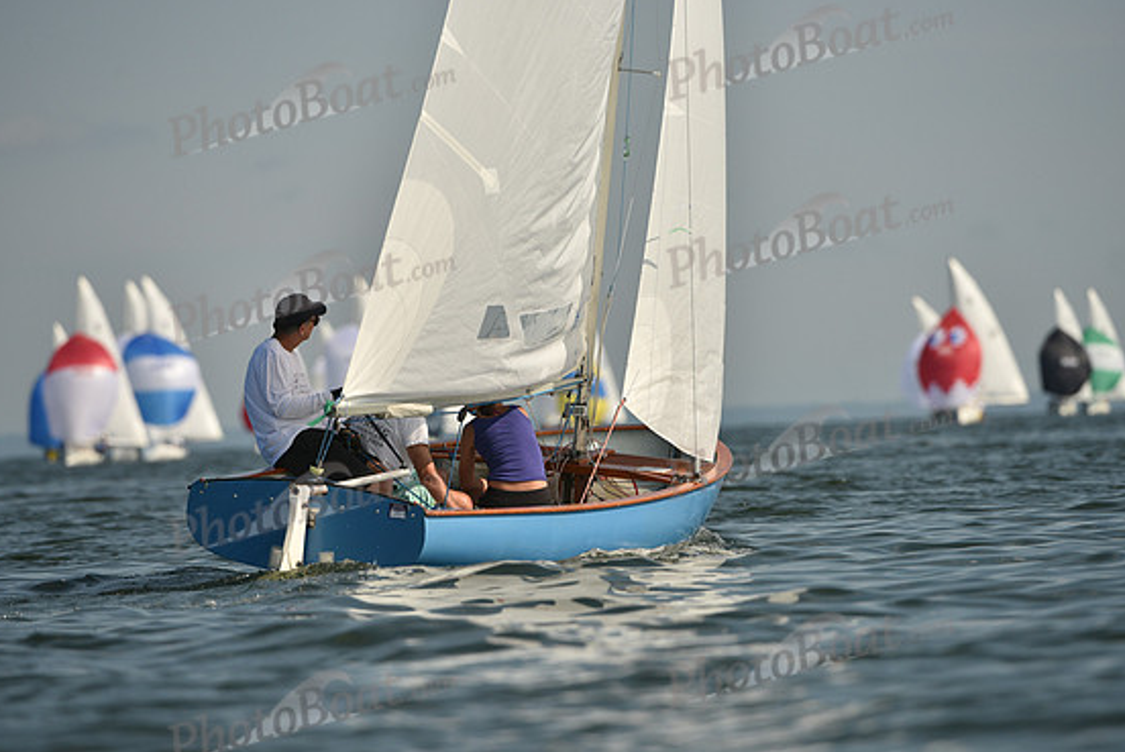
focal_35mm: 399
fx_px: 12478
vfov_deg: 3.5
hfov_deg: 5.2
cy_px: 370
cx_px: 562
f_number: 5.6
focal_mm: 380
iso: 250
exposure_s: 1/2500
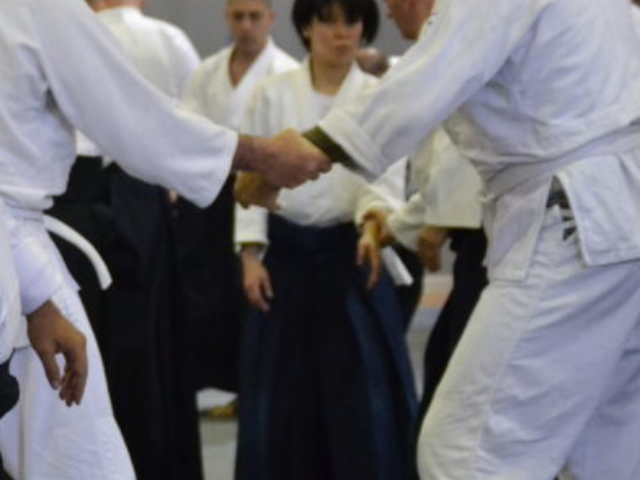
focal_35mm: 207
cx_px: -78
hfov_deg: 9.4
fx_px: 3832
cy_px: 256
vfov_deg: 7.2
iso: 3200
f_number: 4
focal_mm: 55
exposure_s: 1/320
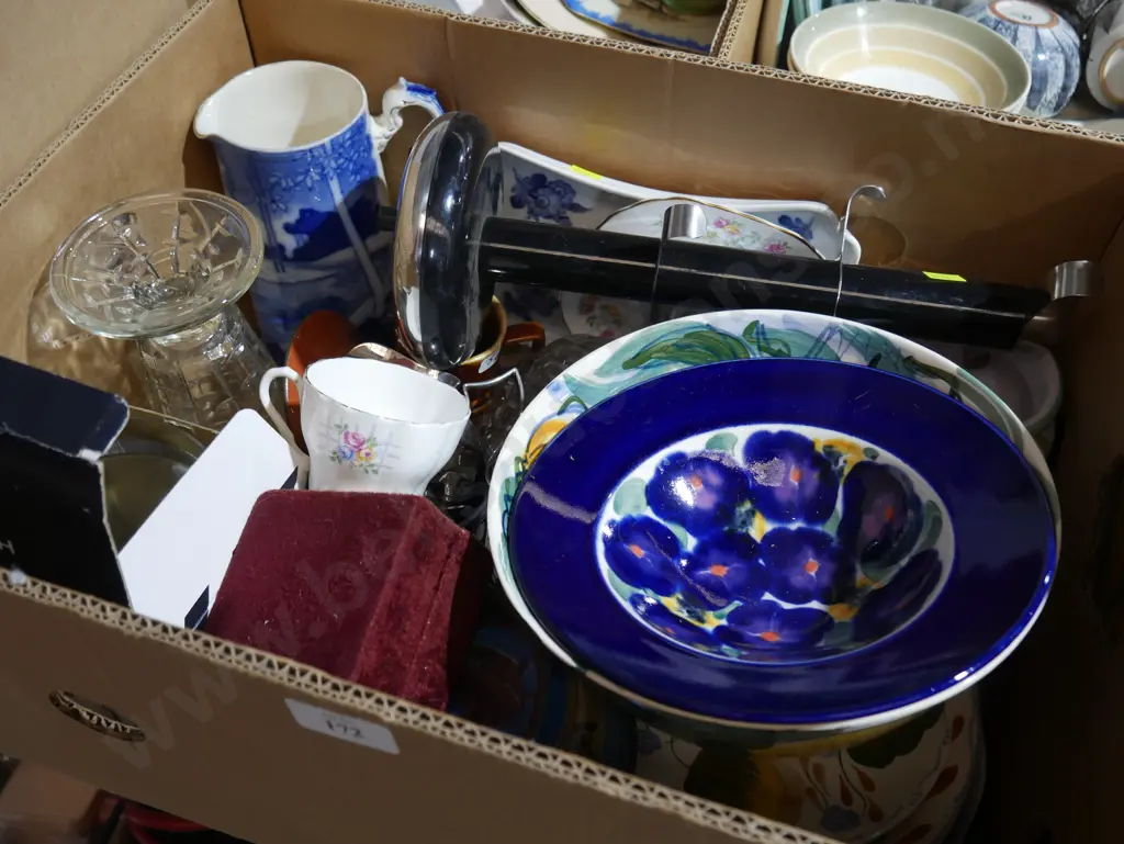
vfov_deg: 44.2
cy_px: 422
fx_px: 1040
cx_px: 562
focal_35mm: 32
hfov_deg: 56.8
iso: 640
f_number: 3.6
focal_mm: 16
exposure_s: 1/60
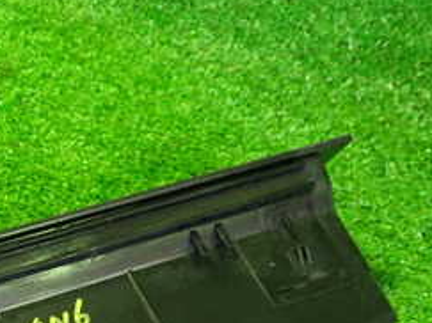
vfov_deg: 19.0
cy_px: 362
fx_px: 923
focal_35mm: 74
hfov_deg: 25.2
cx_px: 12
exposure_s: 1/20
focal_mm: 5.4
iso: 800
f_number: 2.3
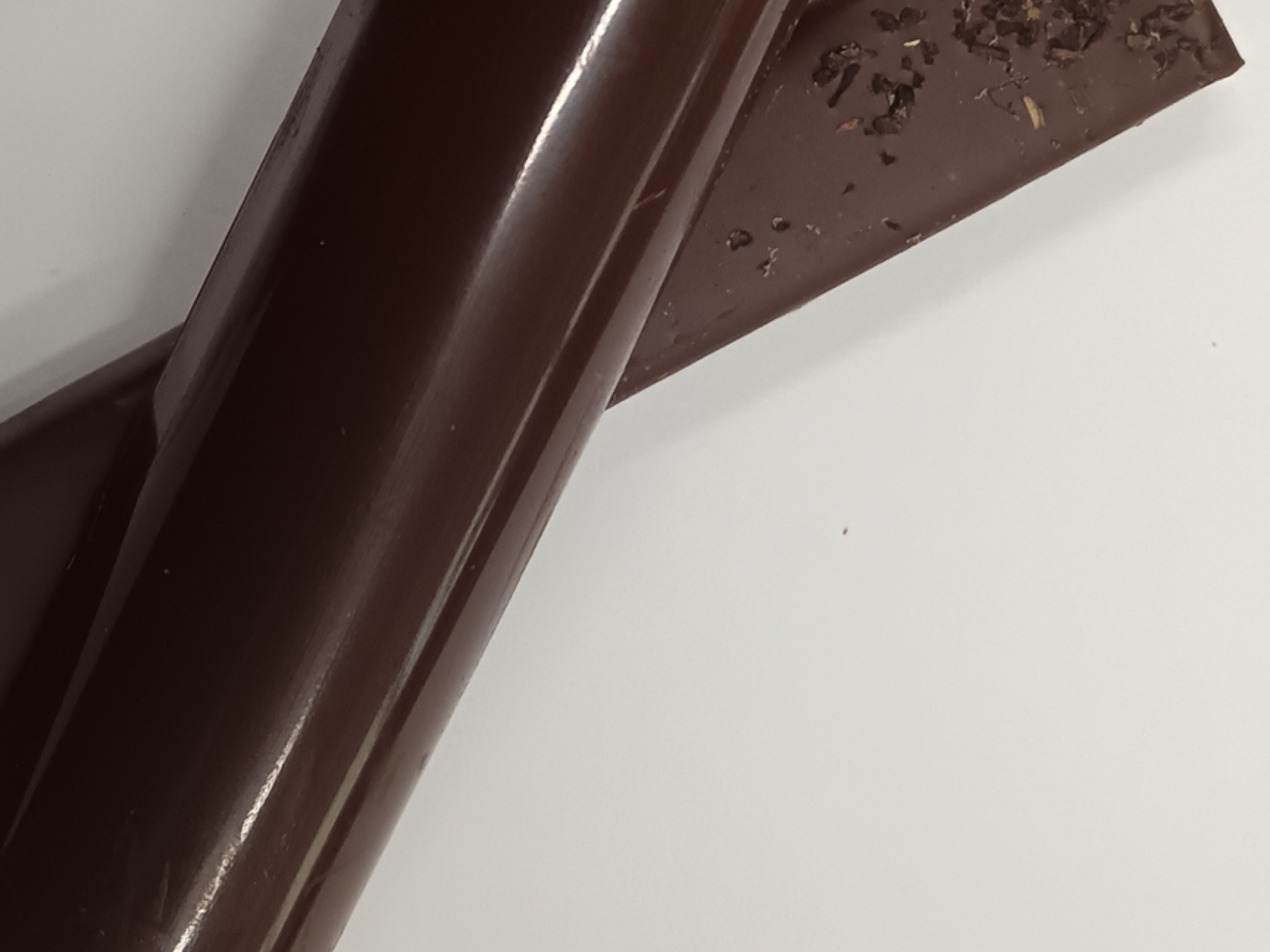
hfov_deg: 24.1
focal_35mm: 80
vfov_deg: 18.1
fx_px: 2935
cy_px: 44
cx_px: 313
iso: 503
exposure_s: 1/50
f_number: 1.9
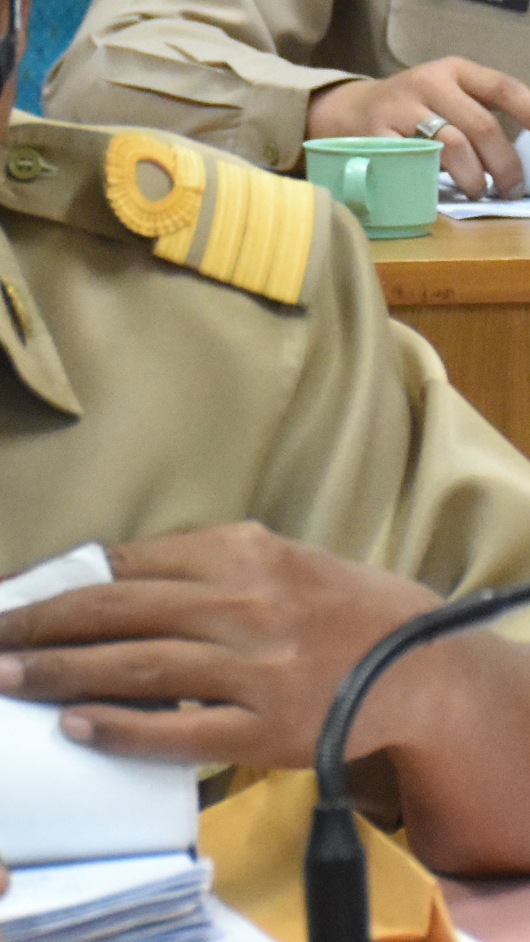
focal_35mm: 319
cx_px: 550
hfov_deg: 3.8
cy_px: 68
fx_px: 7969
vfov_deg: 6.7
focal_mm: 56
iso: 4000
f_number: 5.6
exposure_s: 1/160
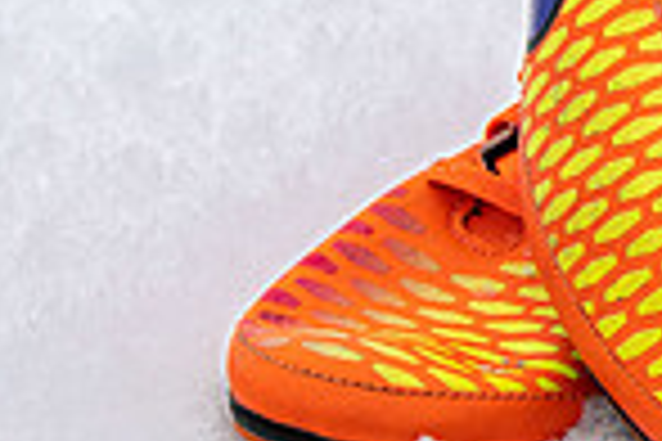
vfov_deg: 2.9
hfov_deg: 4.4
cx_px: 1285
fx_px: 8605
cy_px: -184
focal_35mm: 468
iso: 125
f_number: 6.3
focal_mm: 100
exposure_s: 1/320
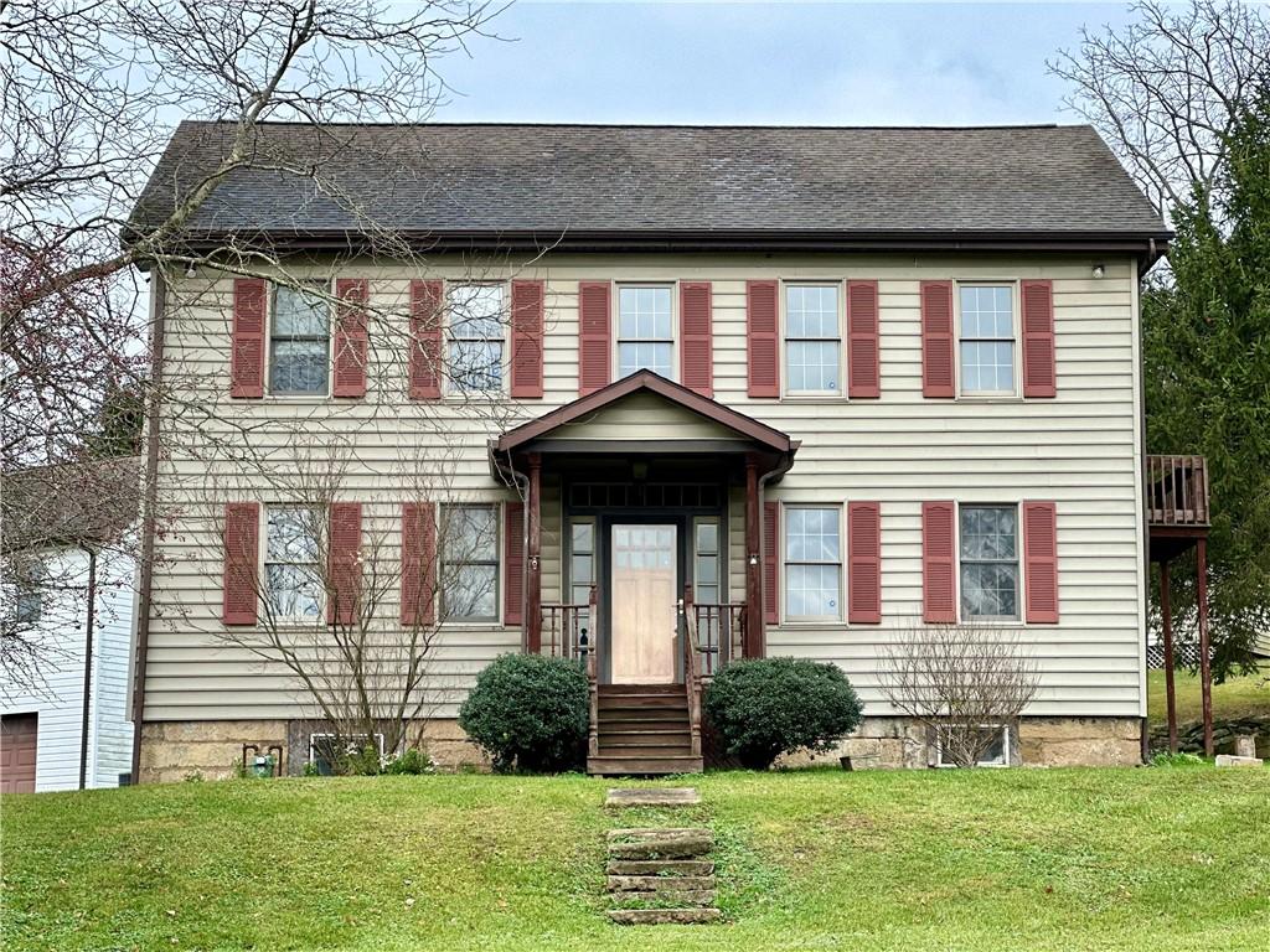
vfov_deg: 19.1
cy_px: 476
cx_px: 635
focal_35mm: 77
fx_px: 2825
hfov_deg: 25.3
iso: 40
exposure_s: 1/121
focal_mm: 9
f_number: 2.8
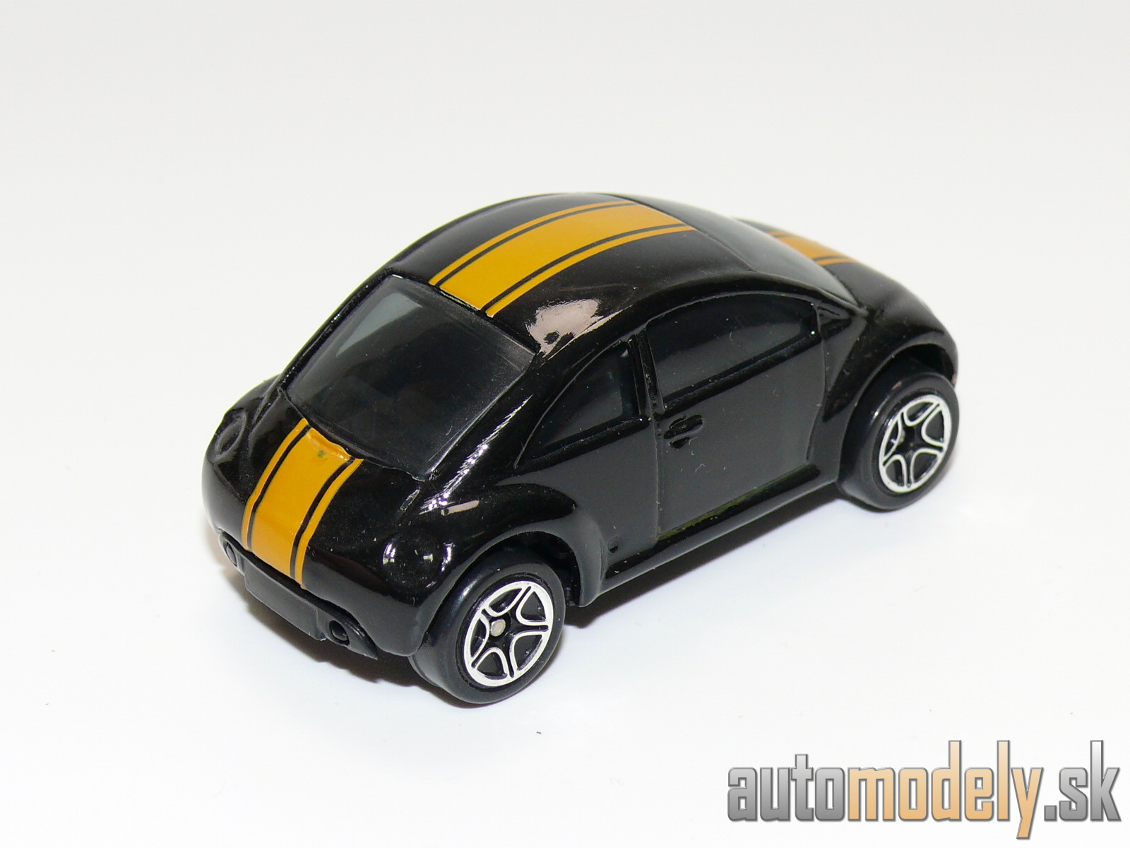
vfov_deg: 15.9
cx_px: 565
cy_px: 424
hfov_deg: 21.1
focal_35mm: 93
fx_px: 3036
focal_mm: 12.7
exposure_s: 1/30
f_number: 4
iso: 100
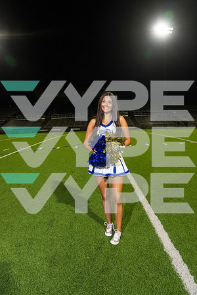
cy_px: 148
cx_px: 98
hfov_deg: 53.1
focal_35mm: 24
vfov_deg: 73.7
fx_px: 197
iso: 1000
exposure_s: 1/200
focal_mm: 24
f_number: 4.5
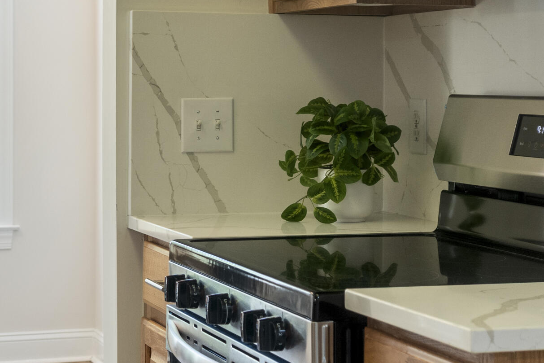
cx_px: 181
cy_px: 117
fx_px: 1421
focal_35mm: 94
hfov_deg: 21.6
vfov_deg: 14.5
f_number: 4.5
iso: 800
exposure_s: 1/15
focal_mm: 38
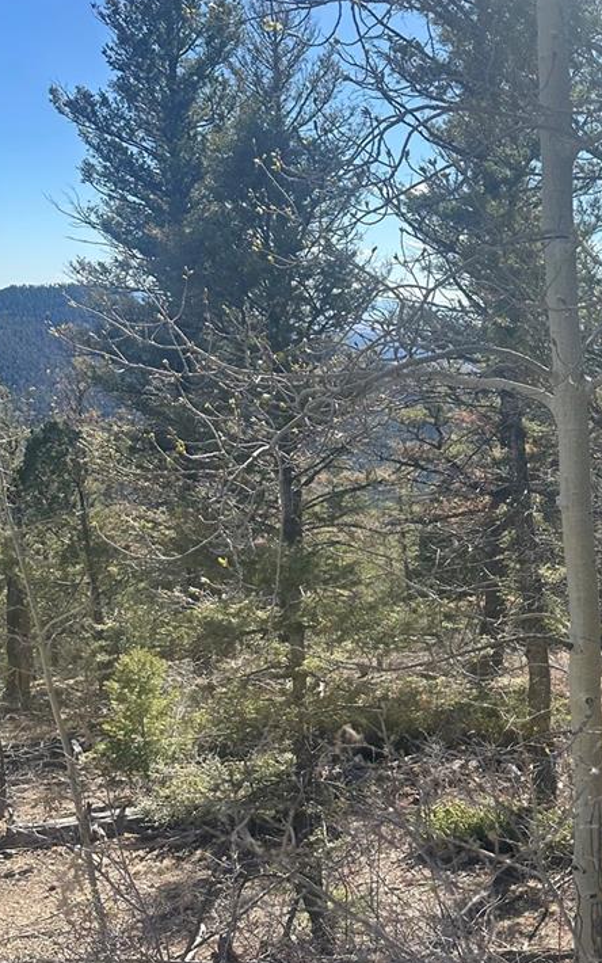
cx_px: 597
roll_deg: -2.4
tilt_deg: -18.5
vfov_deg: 45.3
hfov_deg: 28.1
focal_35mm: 43
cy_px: 666
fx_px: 1128
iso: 80
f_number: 1.78
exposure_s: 1/2070
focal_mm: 6.86
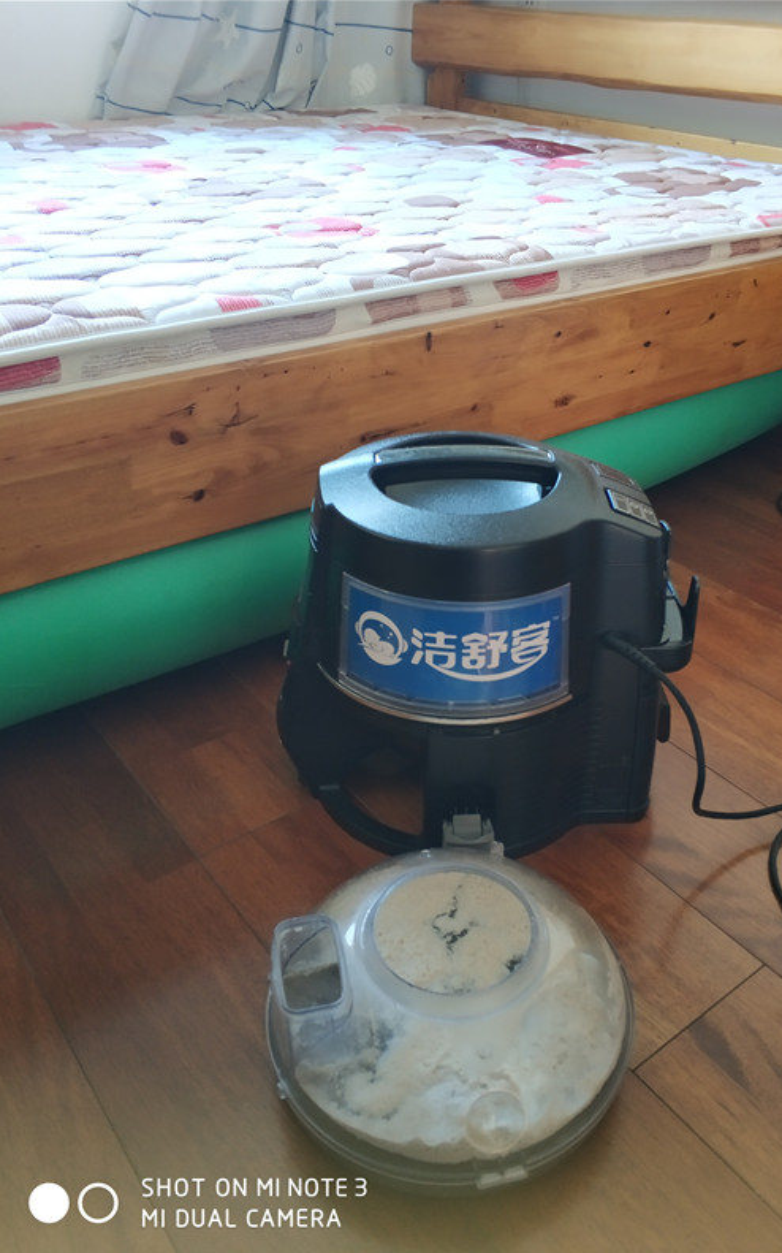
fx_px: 989
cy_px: 634
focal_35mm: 29
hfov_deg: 43.0
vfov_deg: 64.6
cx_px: 462
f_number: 1.8
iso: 637
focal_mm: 3.82
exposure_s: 1/17
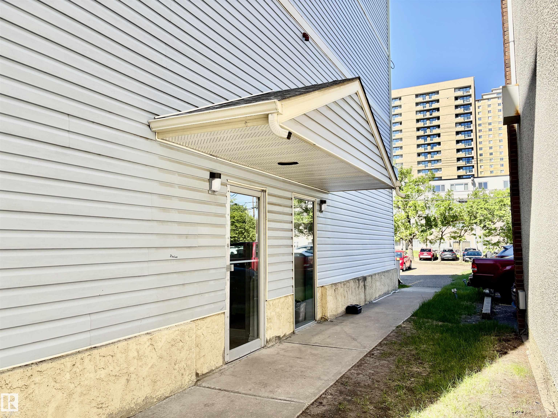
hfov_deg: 67.3
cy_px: 209
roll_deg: +0.2
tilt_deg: +5.1
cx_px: 279
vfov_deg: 53.1
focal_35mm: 26
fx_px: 419
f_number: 1.6
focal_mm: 5.96
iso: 64
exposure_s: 1/1626
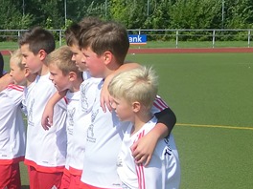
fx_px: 1009
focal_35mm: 138
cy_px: 167
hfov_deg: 14.1
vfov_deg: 10.7
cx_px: -9
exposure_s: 1/800
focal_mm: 10.04
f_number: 4.5
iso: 80
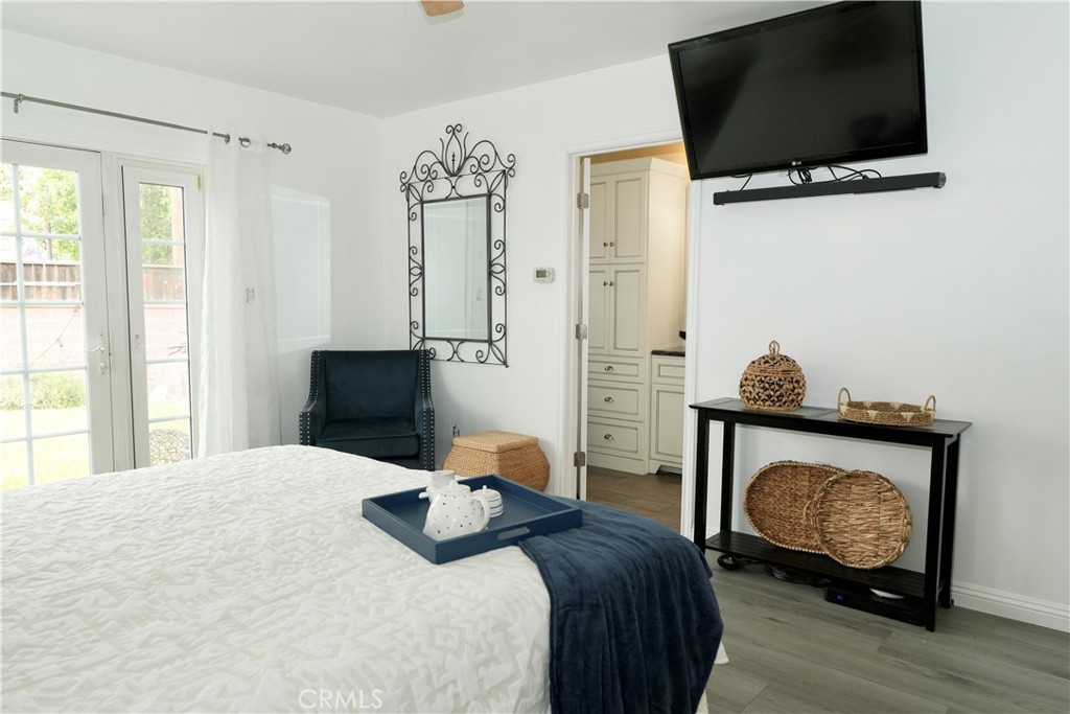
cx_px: 535
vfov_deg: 53.1
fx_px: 713
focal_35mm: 24
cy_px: 357
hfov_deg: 73.7
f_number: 4
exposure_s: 1/160
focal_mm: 16
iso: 320
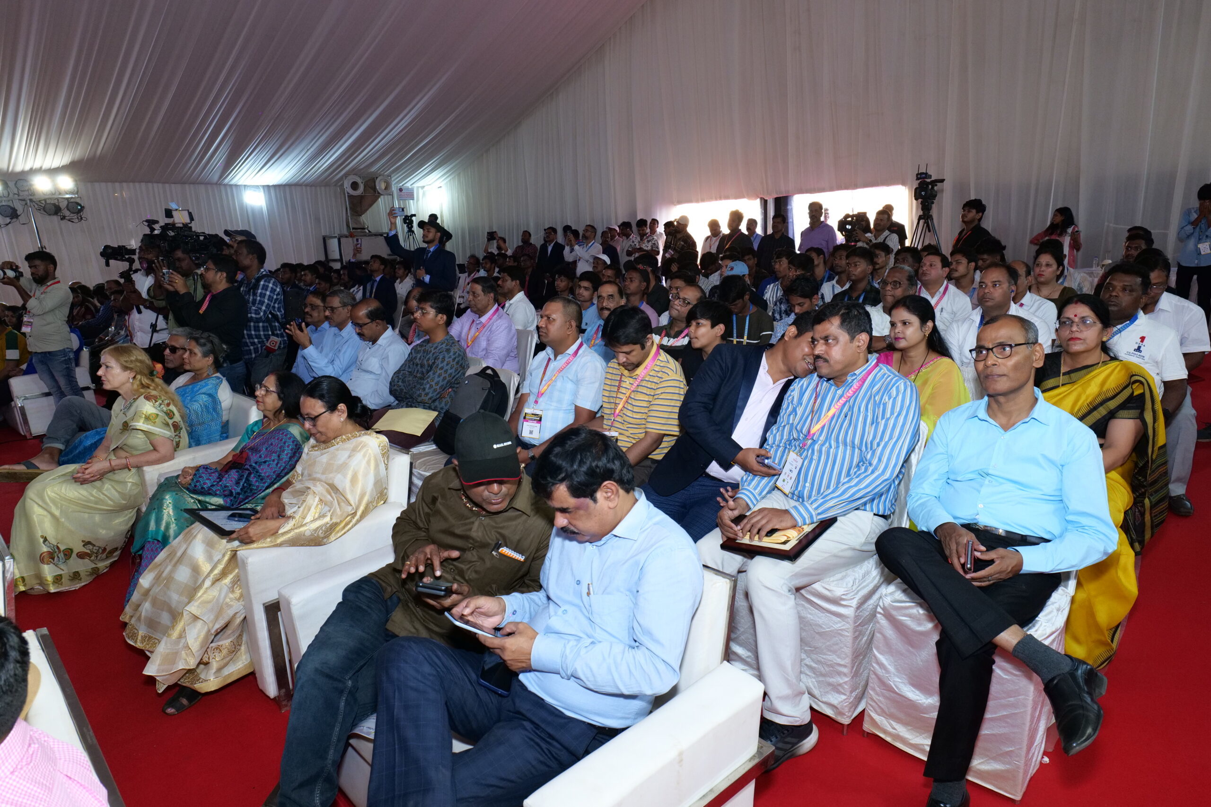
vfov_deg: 61.9
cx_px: 606
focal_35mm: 20
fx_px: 673
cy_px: 404
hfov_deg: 84.0
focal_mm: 20
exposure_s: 1/200
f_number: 7.1
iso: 3200
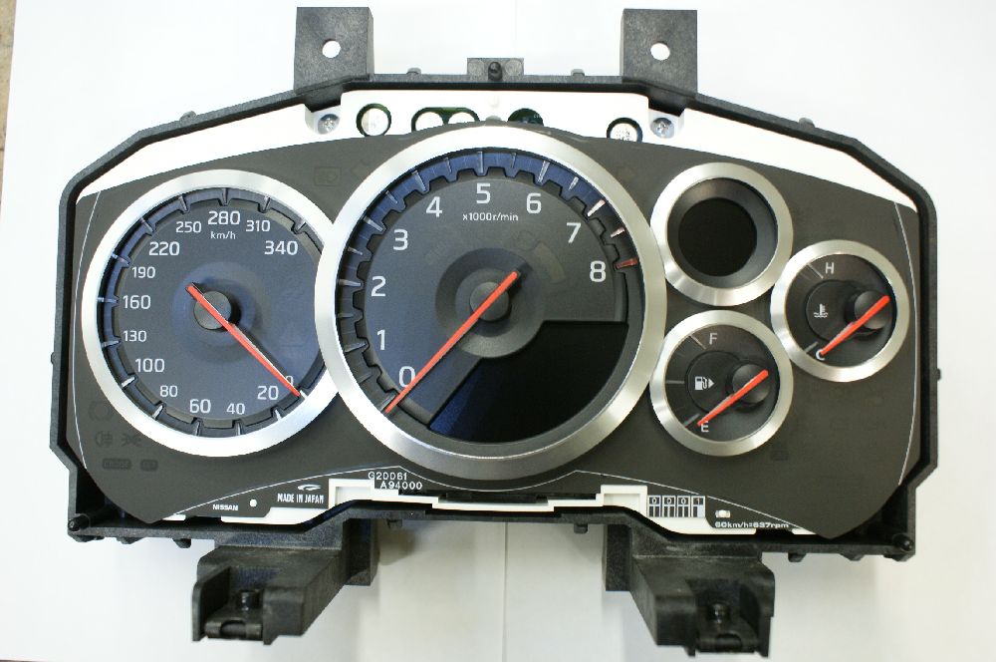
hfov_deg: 53.2
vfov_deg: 36.8
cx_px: 498
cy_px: 331
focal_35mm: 36
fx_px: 995
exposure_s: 1/15
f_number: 4.5
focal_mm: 24
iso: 400
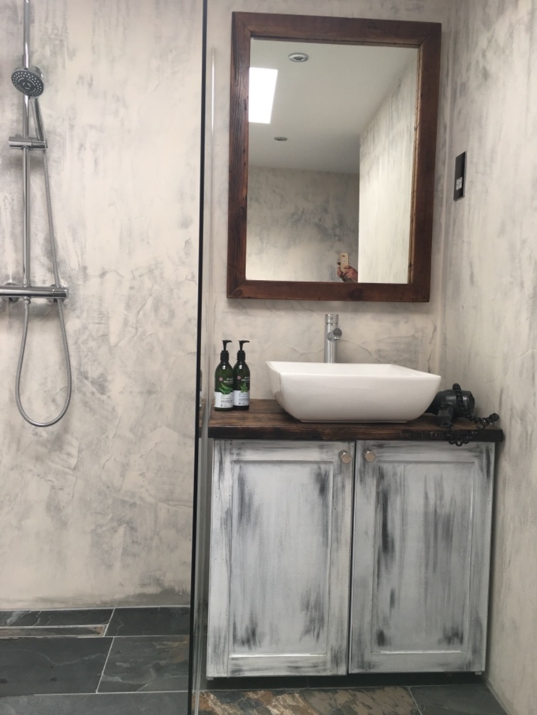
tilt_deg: -3.5
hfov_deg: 48.2
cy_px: 358
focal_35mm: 29
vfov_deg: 61.7
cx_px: 268
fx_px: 600
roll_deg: -1.6
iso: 32
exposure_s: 1/50
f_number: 2.2
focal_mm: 4.15
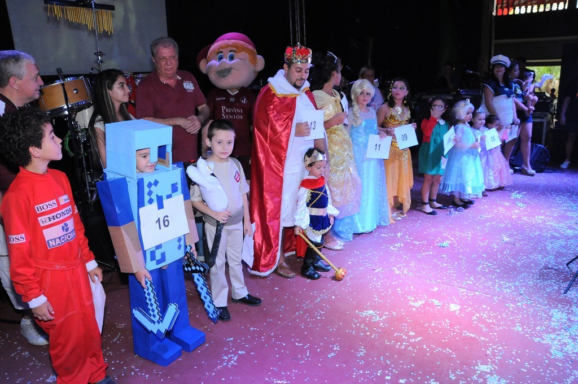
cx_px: 289
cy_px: 192
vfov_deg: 47.8
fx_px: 433
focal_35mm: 27
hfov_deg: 67.4
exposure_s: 1/50
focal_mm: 18
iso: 1250
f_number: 7.1
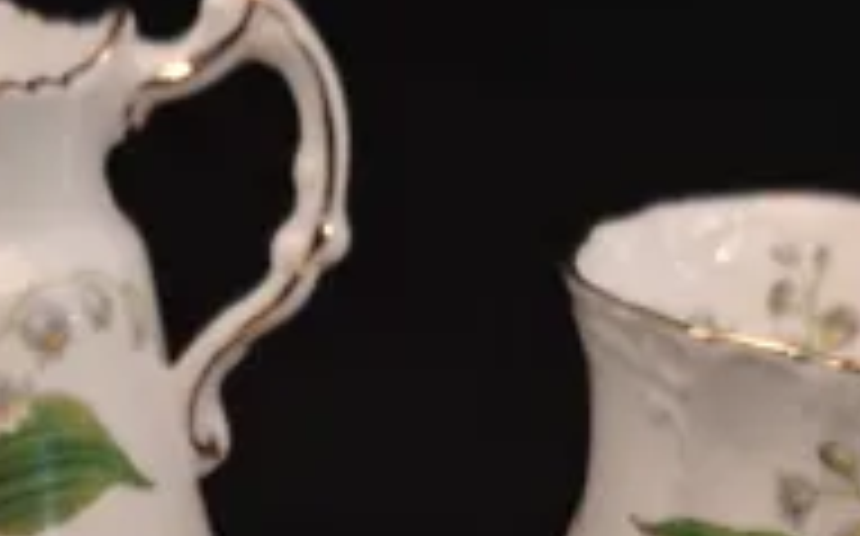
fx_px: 2810
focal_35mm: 120
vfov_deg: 10.3
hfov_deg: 17.4
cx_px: 333
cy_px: 928
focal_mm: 4
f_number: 1.8
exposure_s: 1/100
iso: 250
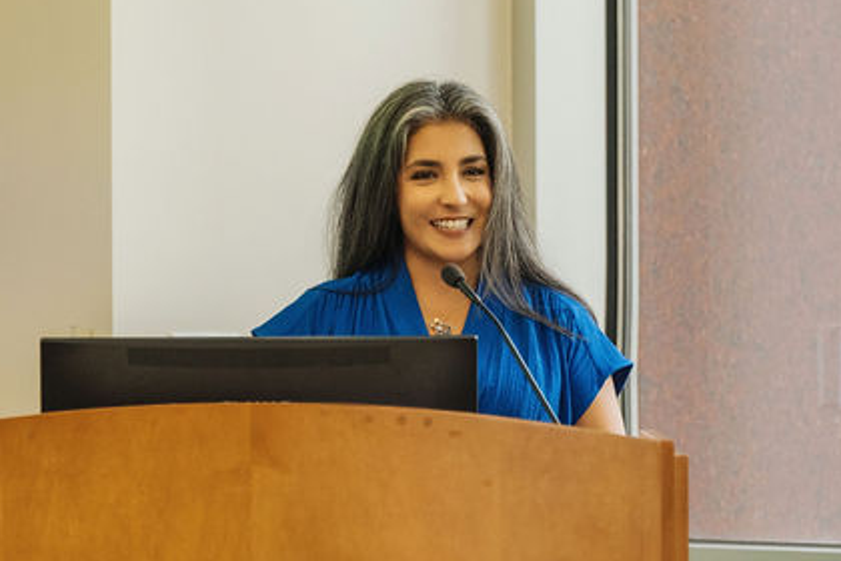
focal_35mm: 488
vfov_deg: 2.8
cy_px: 418
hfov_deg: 4.2
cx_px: 449
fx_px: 11399
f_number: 2.8
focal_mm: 200
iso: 2000
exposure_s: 1/200
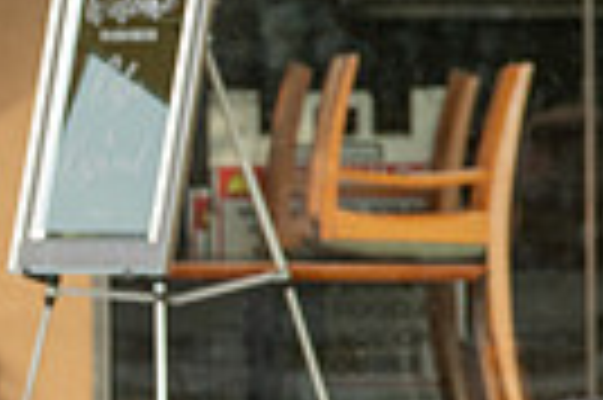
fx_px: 14471
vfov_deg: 1.6
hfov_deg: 2.4
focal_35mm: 865
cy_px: 425
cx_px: -684
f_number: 6.3
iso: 400
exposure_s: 1/250
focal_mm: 200
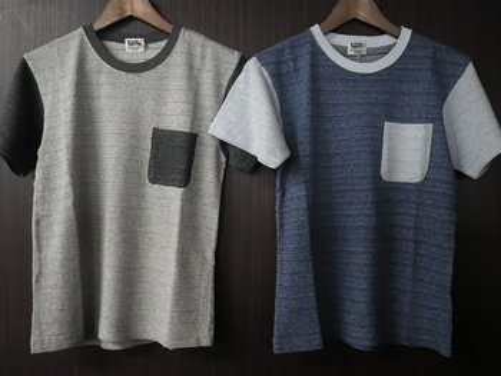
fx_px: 406
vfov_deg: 49.8
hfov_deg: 63.4
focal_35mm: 28
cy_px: 188
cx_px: 250
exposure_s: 1/50
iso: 640
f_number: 3.5
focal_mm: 5
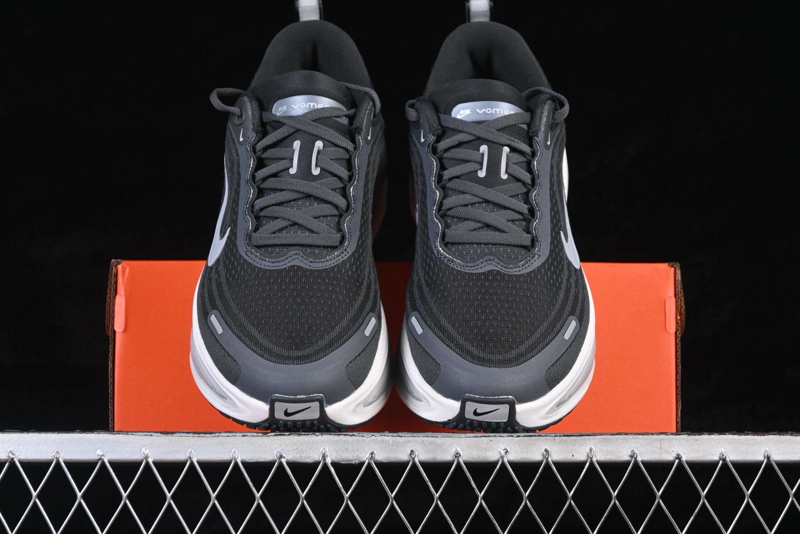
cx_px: 400
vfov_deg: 18.2
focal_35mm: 75
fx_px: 1667
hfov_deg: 27.0
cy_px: 267
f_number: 6.3
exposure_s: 1/60
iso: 160
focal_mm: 50
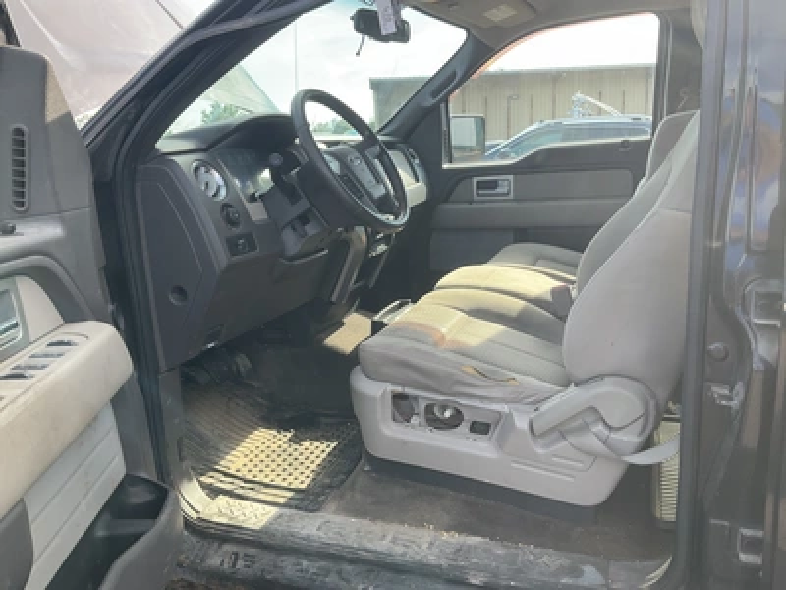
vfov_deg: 48.2
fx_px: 658
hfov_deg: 61.7
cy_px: 295
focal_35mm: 29
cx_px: 393
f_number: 1.8
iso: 20
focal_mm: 3
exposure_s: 1/240
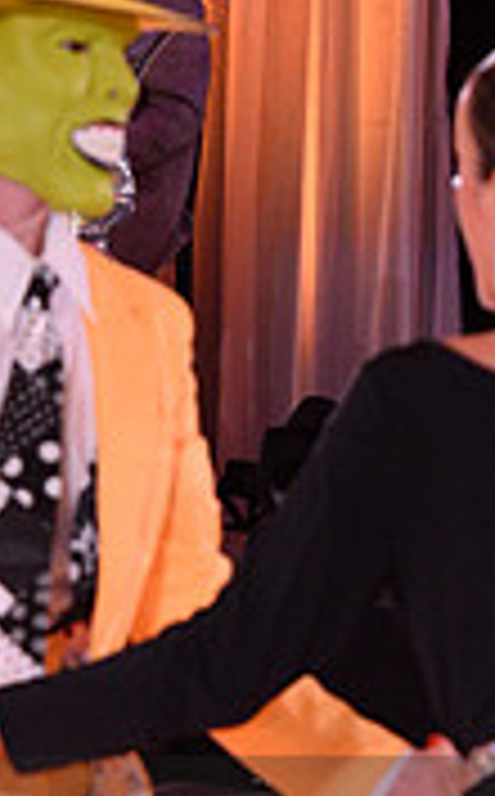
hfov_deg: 3.3
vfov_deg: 5.2
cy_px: 908
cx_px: 268
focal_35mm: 401
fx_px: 8691
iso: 4000
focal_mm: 120
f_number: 6.3
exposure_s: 1/250
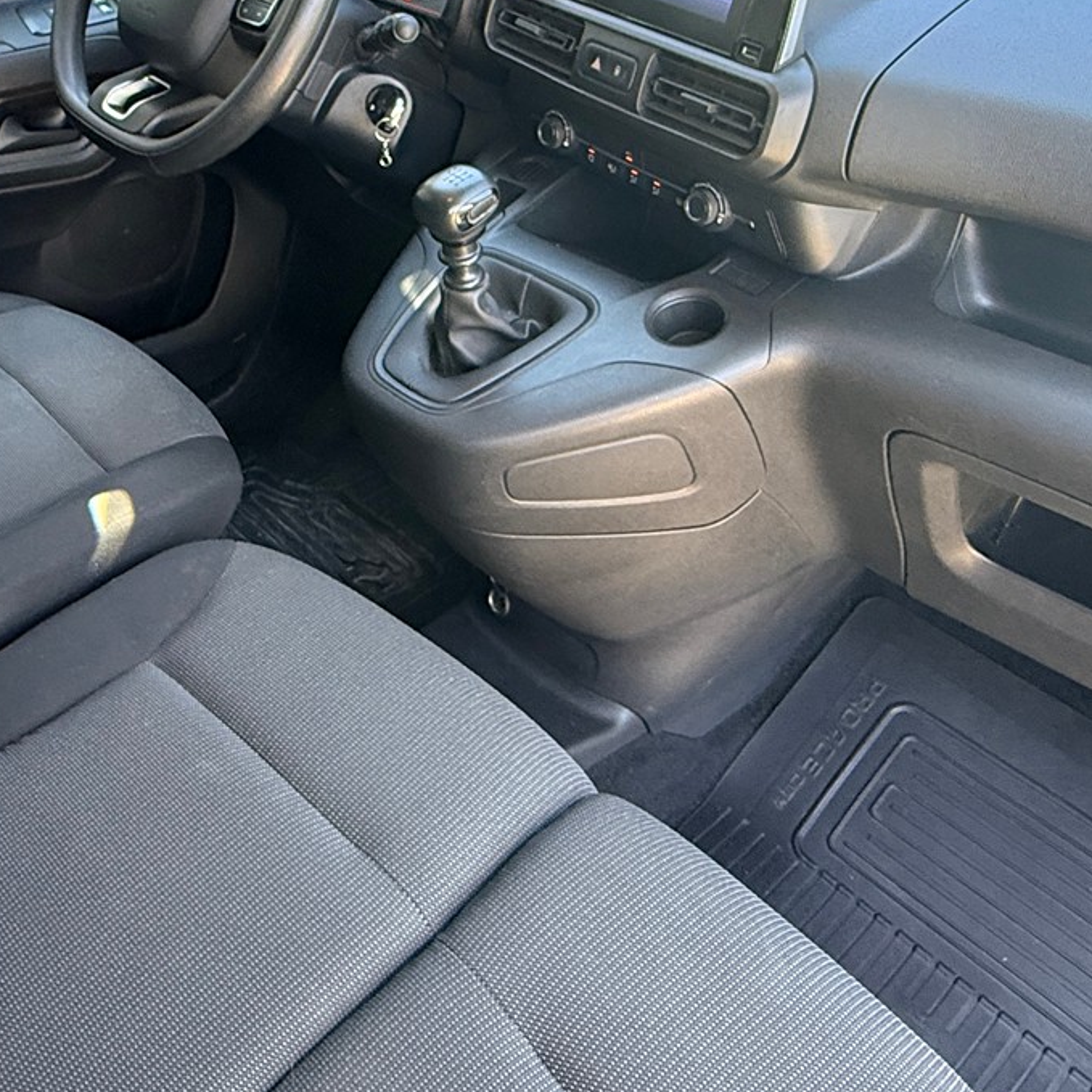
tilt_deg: -29.2
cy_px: 317
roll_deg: -0.2
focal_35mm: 35
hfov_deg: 46.3
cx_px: 339
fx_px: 1249
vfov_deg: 46.1
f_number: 2.2
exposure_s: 1/99
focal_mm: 2.22
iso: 320
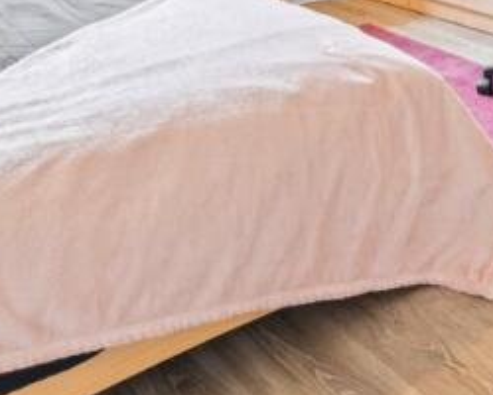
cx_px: 505
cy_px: -185
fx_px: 730
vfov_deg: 24.2
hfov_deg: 33.8
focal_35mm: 50
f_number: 22
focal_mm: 13
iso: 800
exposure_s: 5
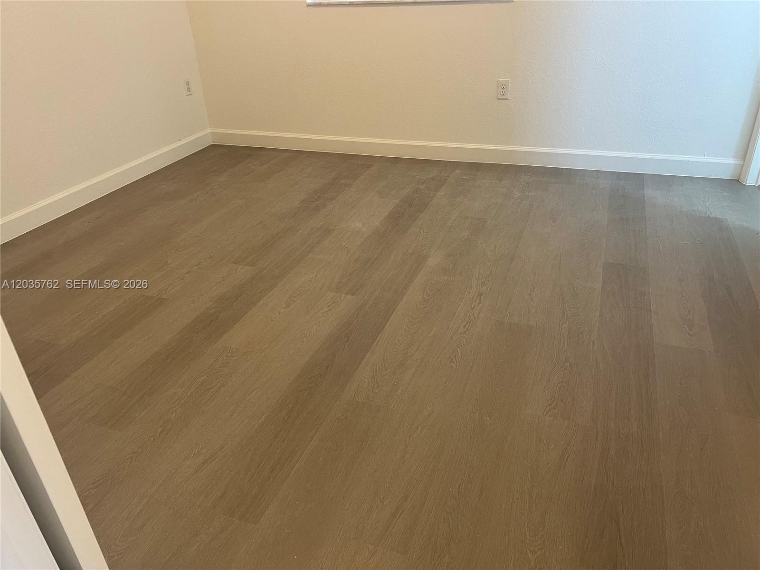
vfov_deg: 53.1
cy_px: 285
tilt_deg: -28.8
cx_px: 380
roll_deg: +2.8
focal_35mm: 26
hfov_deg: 67.3
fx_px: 571
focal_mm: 5.7
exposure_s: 1/60
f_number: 1.5
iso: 200
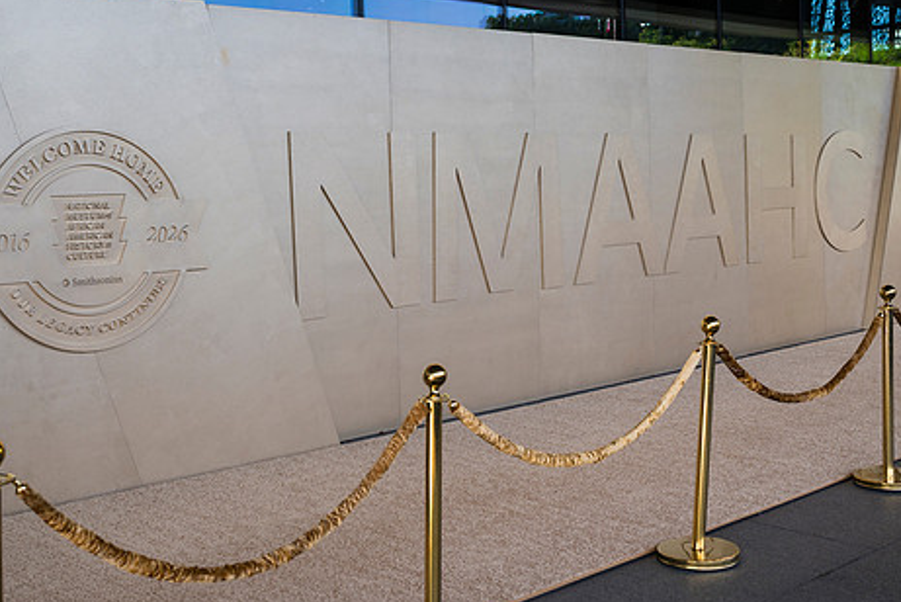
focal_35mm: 44
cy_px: 241
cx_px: 440
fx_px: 1102
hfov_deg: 44.5
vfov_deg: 30.5
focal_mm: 35
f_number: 4
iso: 64
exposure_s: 1/125
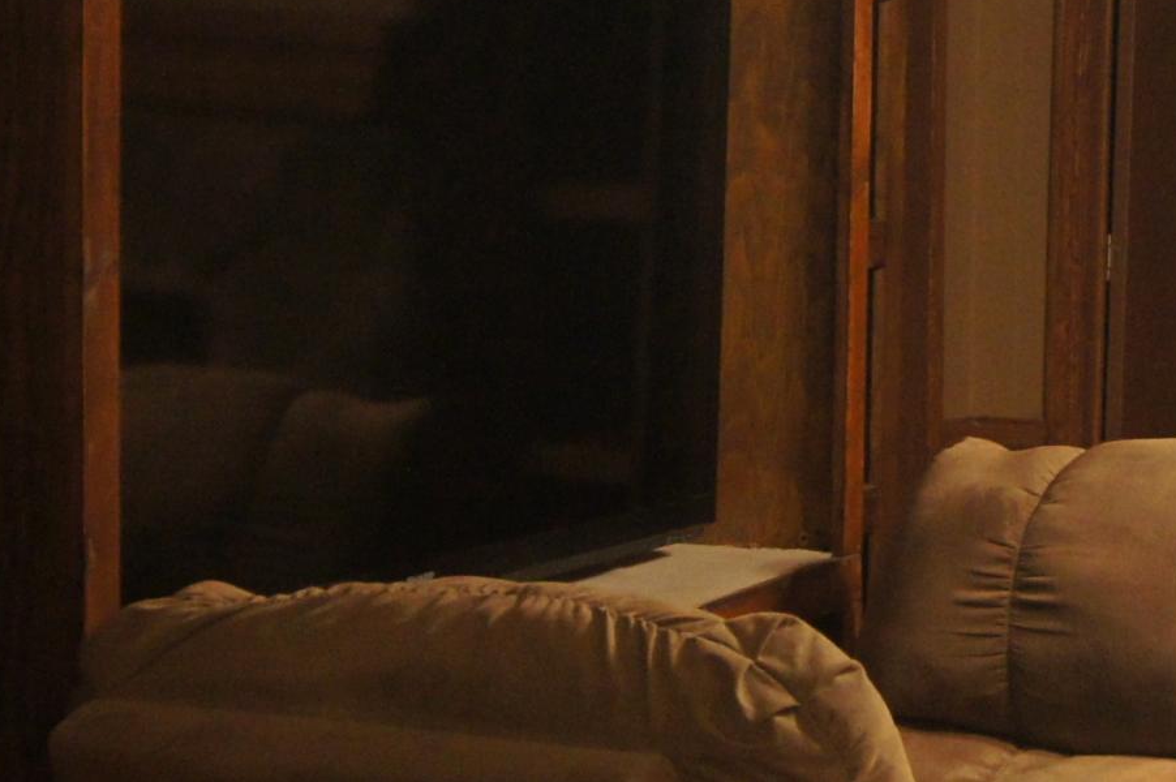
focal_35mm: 135
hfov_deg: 15.0
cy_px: 323
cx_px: 1106
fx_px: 4396
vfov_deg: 10.2
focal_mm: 27
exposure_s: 1/40
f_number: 4
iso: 1600
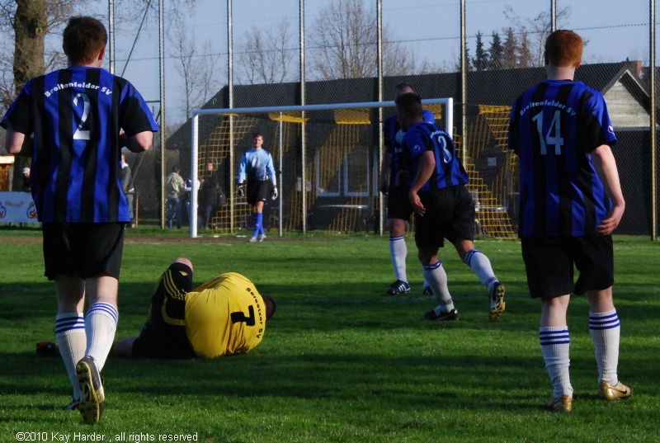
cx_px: 330
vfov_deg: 15.8
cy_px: 222
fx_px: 1598
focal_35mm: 87
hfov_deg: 23.3
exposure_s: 1/1000
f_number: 9
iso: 800
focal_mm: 58
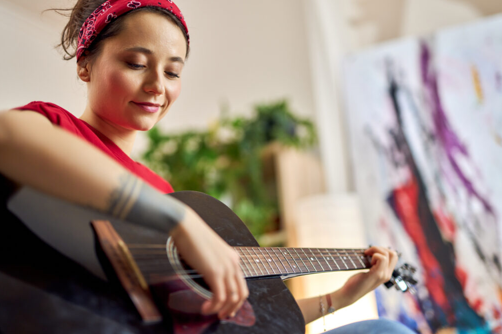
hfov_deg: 38.9
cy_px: 166
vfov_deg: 26.5
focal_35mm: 51
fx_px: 711
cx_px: 247
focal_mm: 50
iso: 250
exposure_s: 1/160
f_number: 1.4
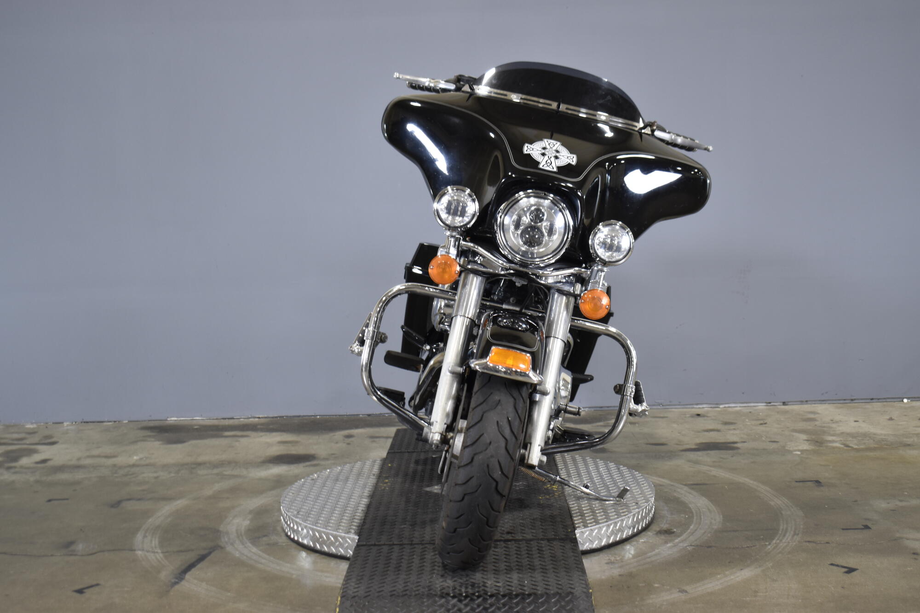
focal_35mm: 46
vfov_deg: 28.9
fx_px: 1188
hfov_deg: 42.3
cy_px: 306
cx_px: 460
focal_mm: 31
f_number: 4.2
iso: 400
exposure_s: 1/20
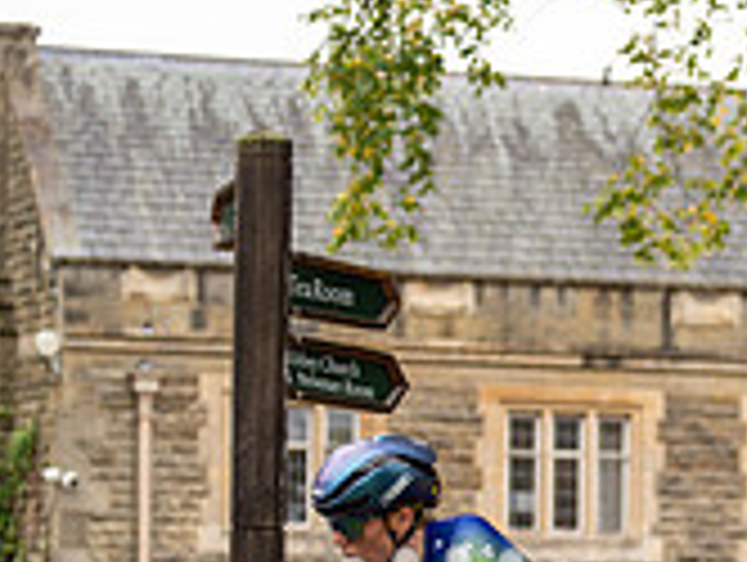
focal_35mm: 235
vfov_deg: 6.3
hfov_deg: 8.2
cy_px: 740
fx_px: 5079
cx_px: 1156
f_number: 2.8
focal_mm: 70
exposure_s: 1/800
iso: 640
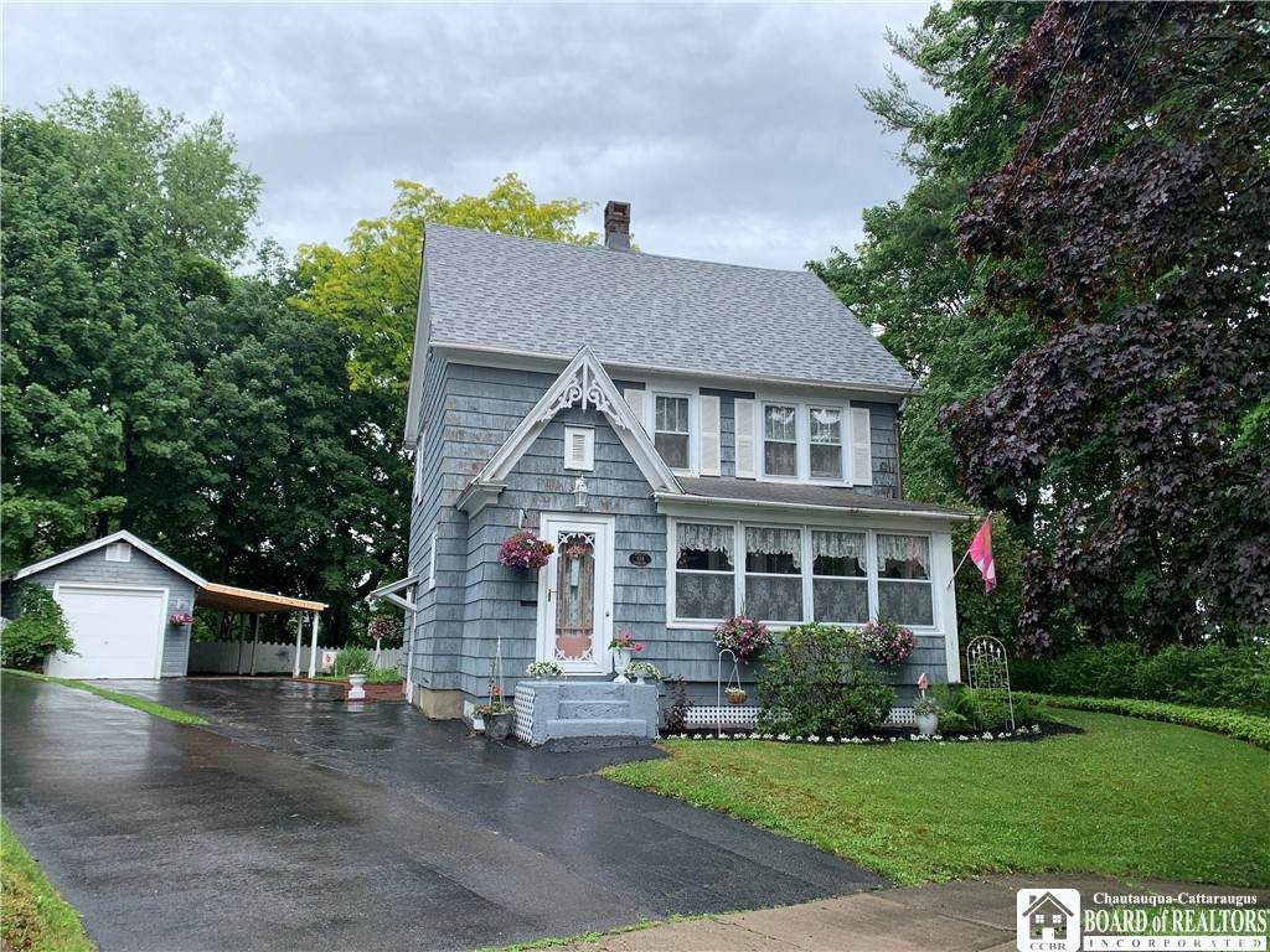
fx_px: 954
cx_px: 635
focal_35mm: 26
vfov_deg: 53.1
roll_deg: +0.1
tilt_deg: +9.8
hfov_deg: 67.3
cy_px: 476
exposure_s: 1/1032
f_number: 1.8
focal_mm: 4.25
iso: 25
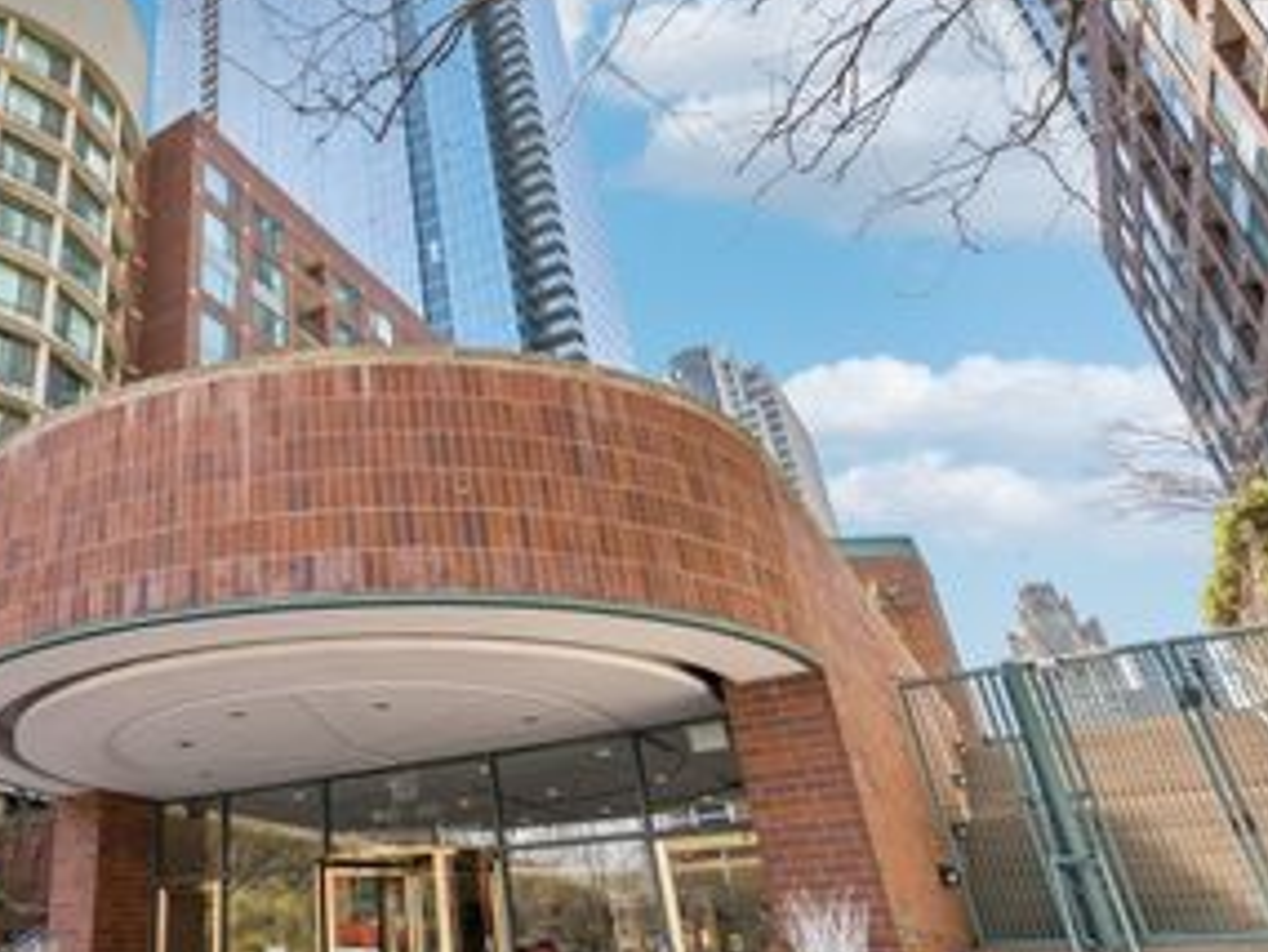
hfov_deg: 60.3
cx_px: 262
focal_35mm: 27
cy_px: 460
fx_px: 989
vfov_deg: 51.4
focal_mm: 16
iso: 320
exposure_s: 1/500
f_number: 8
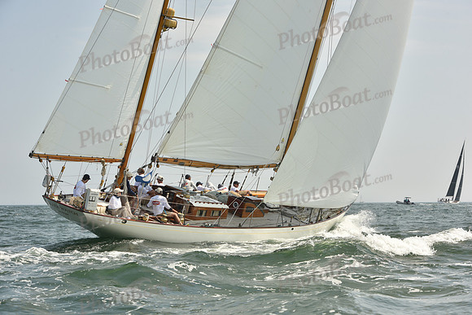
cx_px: 236
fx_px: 918
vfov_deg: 19.5
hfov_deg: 28.8
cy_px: 158
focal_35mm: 70
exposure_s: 1/800
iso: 250
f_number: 9
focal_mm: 70
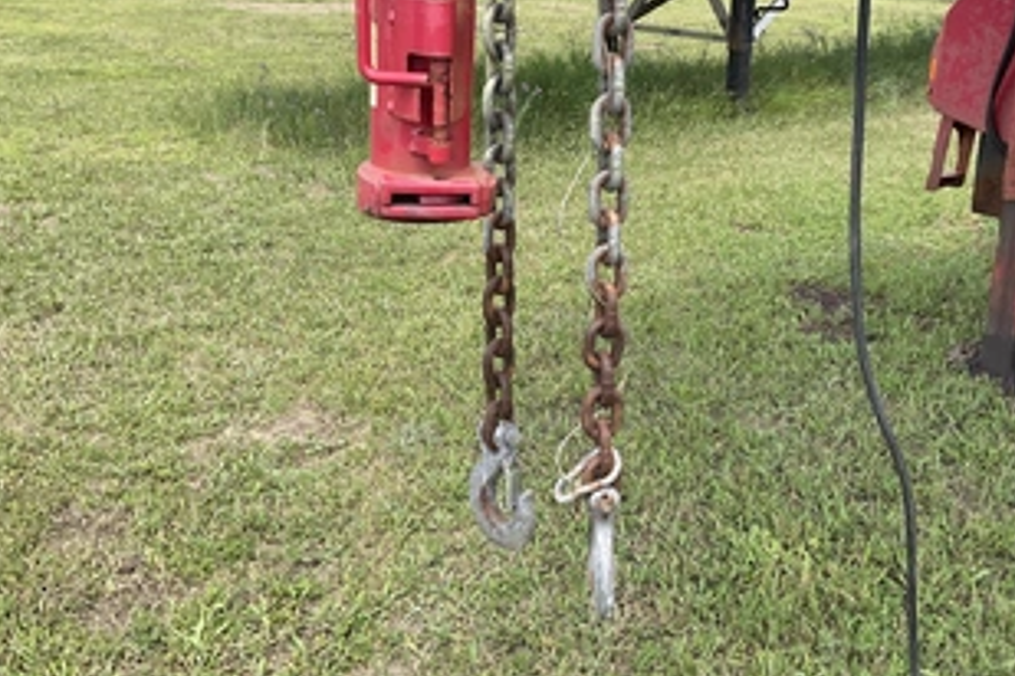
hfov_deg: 49.4
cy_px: 200
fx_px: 1099
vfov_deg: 33.8
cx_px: 568
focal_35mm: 39
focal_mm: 3
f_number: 1.8
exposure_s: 1/491
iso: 25
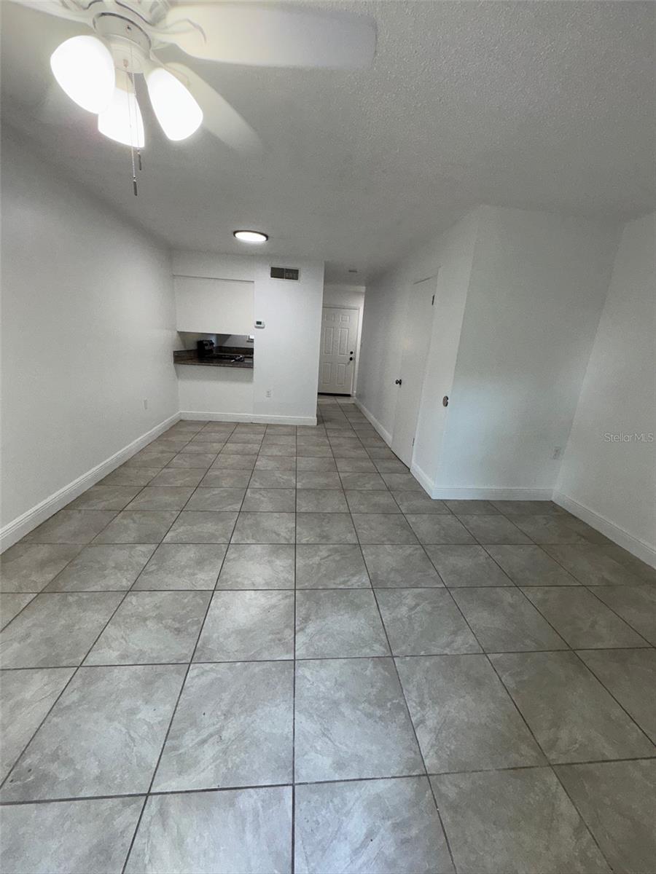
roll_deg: -3.3
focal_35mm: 14
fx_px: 354
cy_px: 437
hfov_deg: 85.7
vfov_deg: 102.1
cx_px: 328
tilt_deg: -15.7
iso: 100
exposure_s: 1/120
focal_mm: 2.22
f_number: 2.2
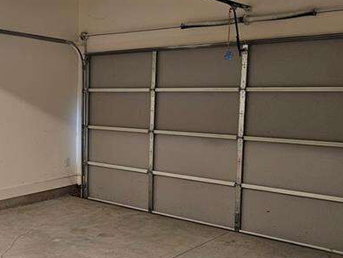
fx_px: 466
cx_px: 75
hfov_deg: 39.0
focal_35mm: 47
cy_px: 140
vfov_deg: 30.9
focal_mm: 6.3
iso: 500
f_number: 1.7
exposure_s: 1/30
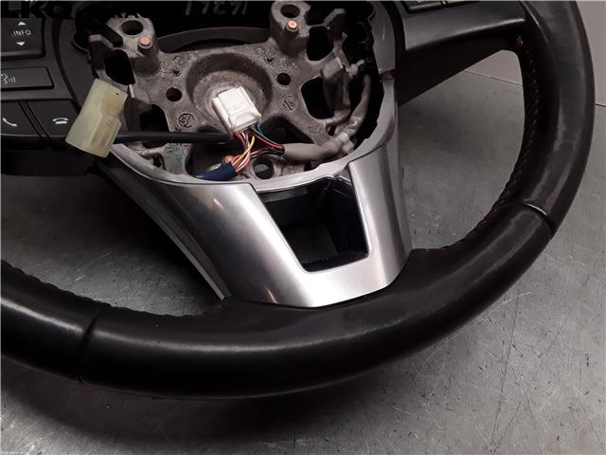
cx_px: 303
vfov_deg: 49.7
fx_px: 490
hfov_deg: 63.4
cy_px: 228
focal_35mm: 28
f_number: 1.9
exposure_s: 1/176
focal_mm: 2.91
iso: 100
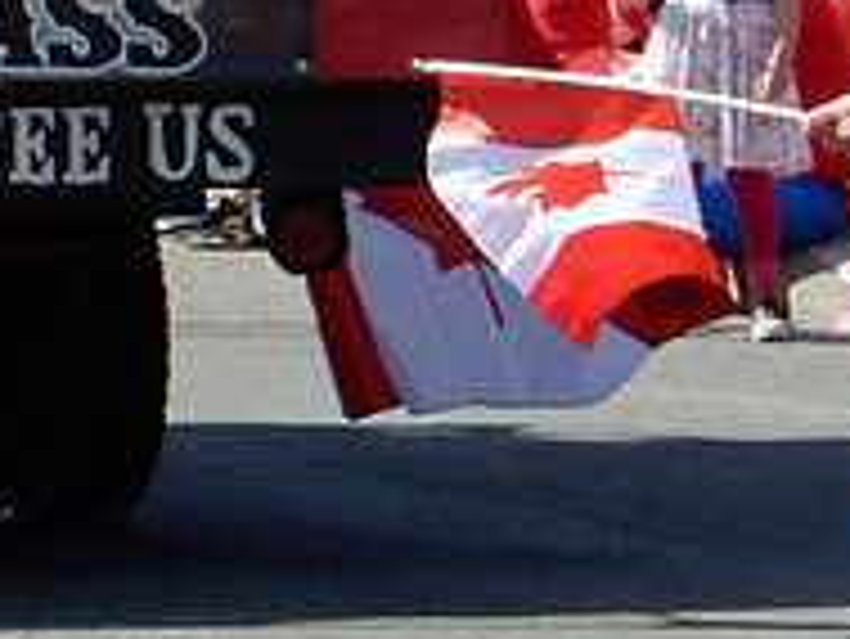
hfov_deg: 2.8
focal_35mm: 703
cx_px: -225
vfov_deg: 2.1
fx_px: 17273
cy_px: -191
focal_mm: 40.9
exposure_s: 1/320
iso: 125
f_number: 6.3
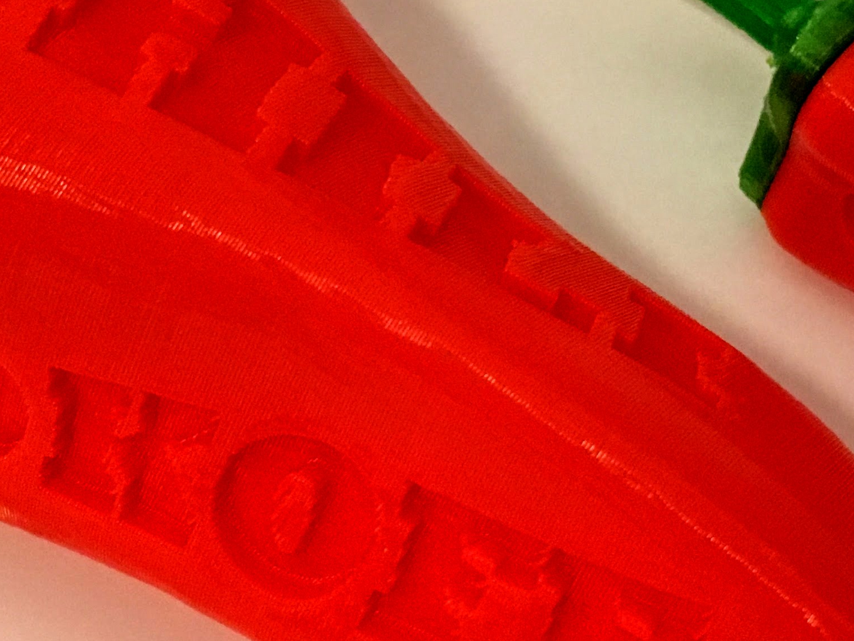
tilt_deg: -51.5
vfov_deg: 18.9
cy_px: 119
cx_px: 372
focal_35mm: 77
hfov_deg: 25.3
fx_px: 1899
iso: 160
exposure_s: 1/30
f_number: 2.2
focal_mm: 4.15
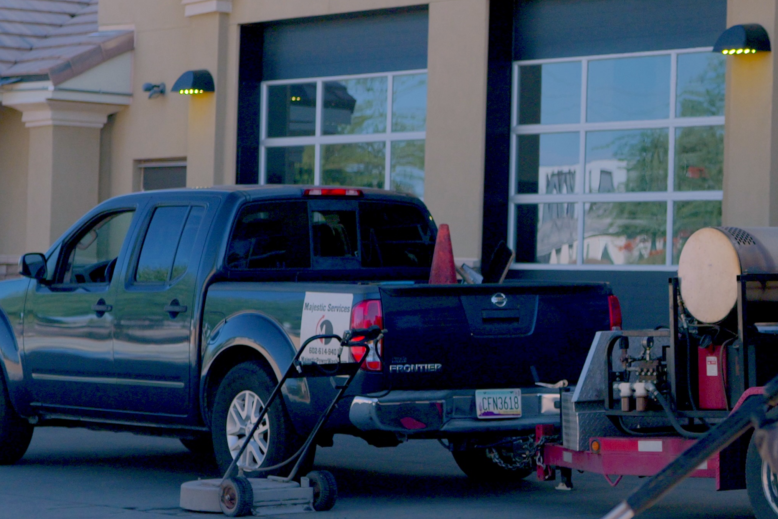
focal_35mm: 148
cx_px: 843
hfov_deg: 13.6
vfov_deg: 9.3
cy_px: 291
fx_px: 3198
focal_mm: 50
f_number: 2.8
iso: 640
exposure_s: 1/60
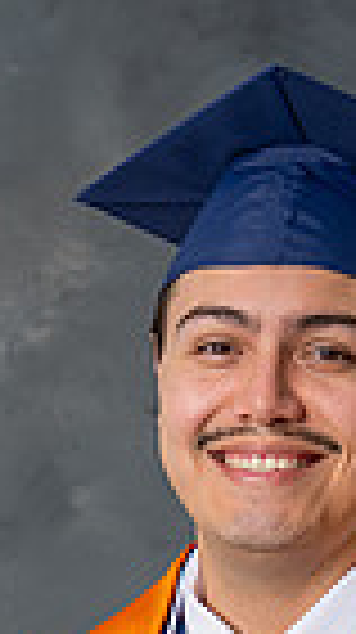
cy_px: 940
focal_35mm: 282
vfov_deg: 7.5
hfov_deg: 4.3
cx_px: 272
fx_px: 4747
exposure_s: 1/200
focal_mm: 52
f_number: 3.5
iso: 200
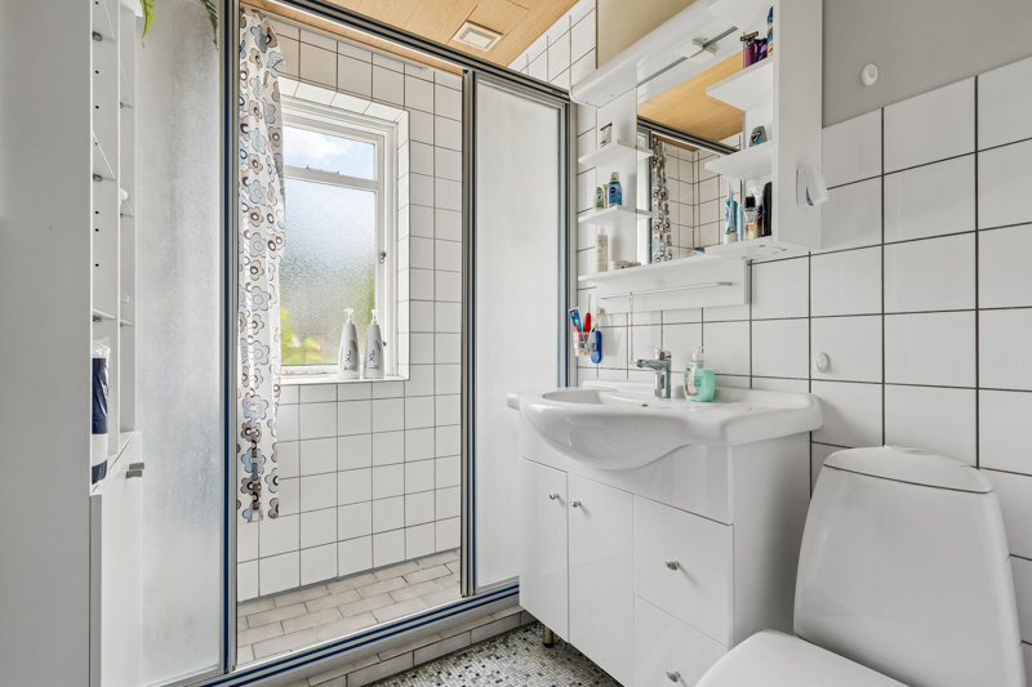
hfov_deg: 93.3
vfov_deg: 70.4
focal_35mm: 17
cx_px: 516
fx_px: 487
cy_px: 344
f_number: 8
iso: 400
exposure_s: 1/160
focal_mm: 17
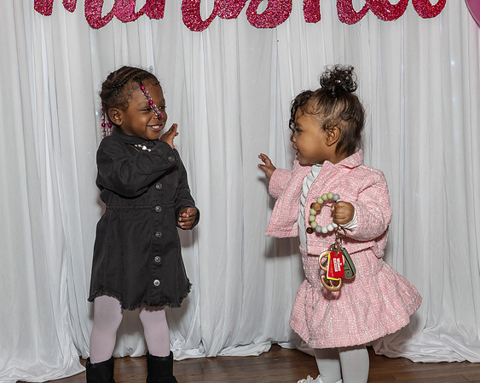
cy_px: 185
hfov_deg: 33.6
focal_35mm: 56
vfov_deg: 27.1
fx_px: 795
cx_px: 269
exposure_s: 1/200
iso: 640
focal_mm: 32
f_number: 8
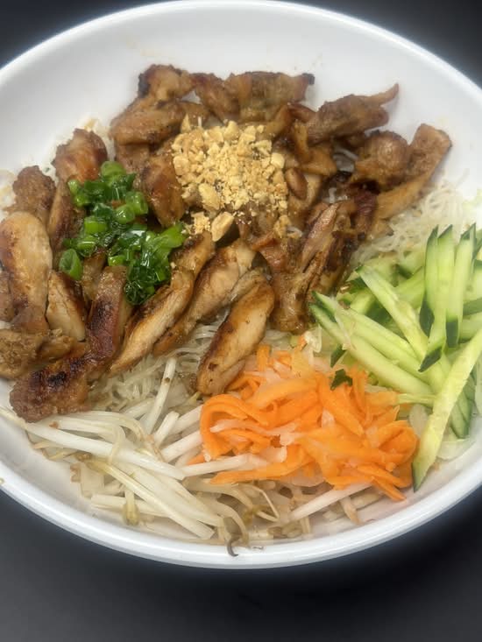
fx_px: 891
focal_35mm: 48
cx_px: 241
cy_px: 321
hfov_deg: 30.3
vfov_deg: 39.7
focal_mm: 6.86
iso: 80
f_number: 1.78
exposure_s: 1/120
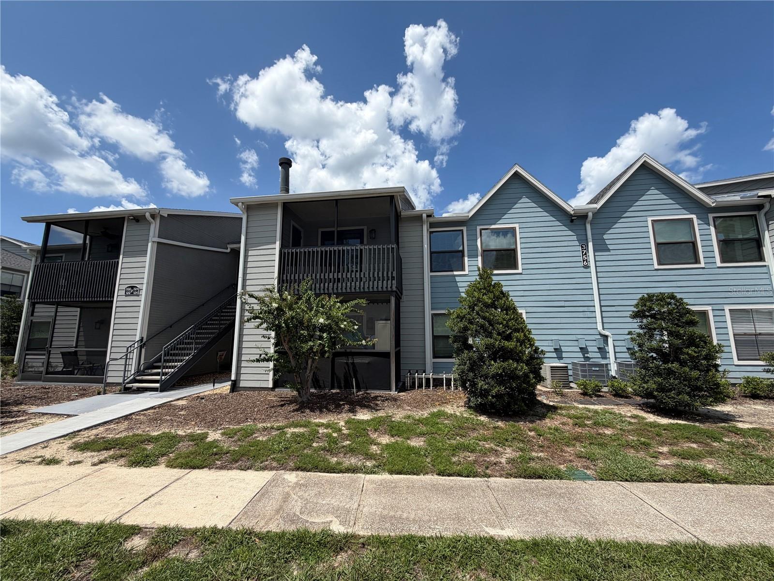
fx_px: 313
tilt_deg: +9.0
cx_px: 387
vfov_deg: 85.7
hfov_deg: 102.1
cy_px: 290
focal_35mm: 14
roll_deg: +0.0
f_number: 2.2
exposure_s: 1/1001
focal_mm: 2.22
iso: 20
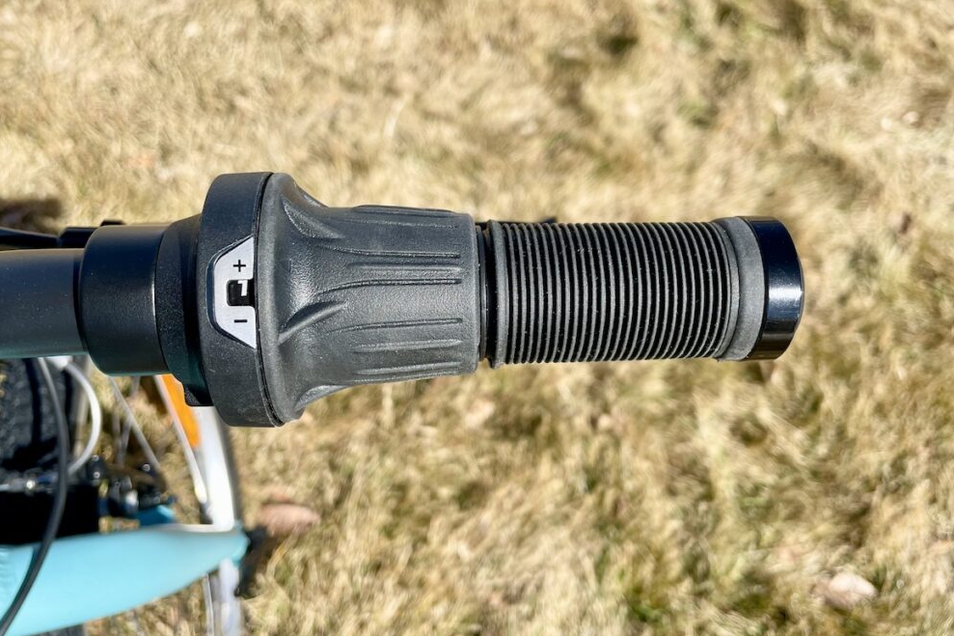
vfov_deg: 46.4
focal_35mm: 28
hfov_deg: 65.5
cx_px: 492
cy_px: 323
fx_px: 742
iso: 32
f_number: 1.6
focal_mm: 4.2
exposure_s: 1/2257
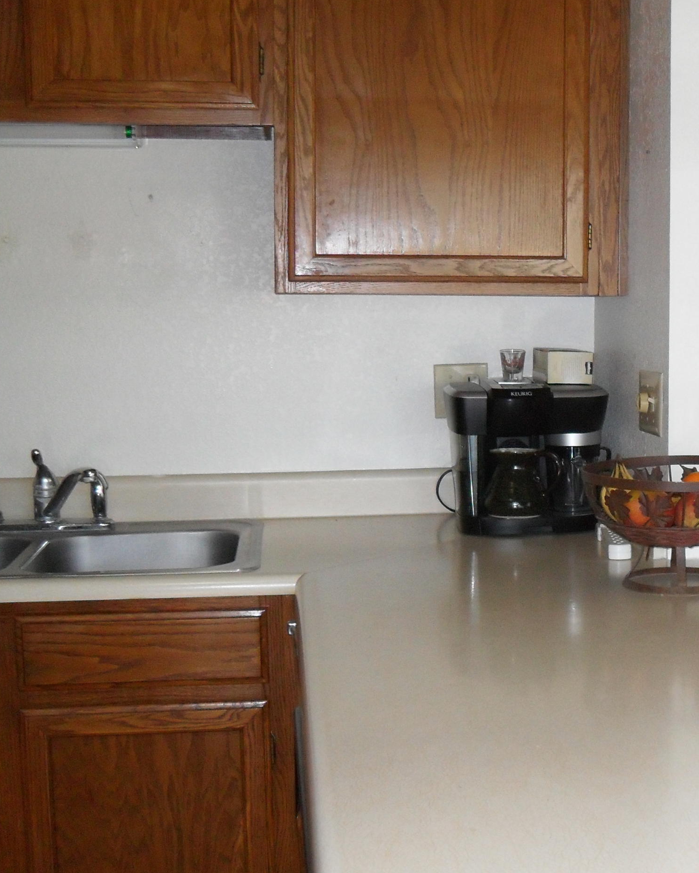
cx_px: 660
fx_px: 1422
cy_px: 453
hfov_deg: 26.5
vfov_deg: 34.1
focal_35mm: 55
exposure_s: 1/45
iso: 200
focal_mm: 6.2
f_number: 2.8
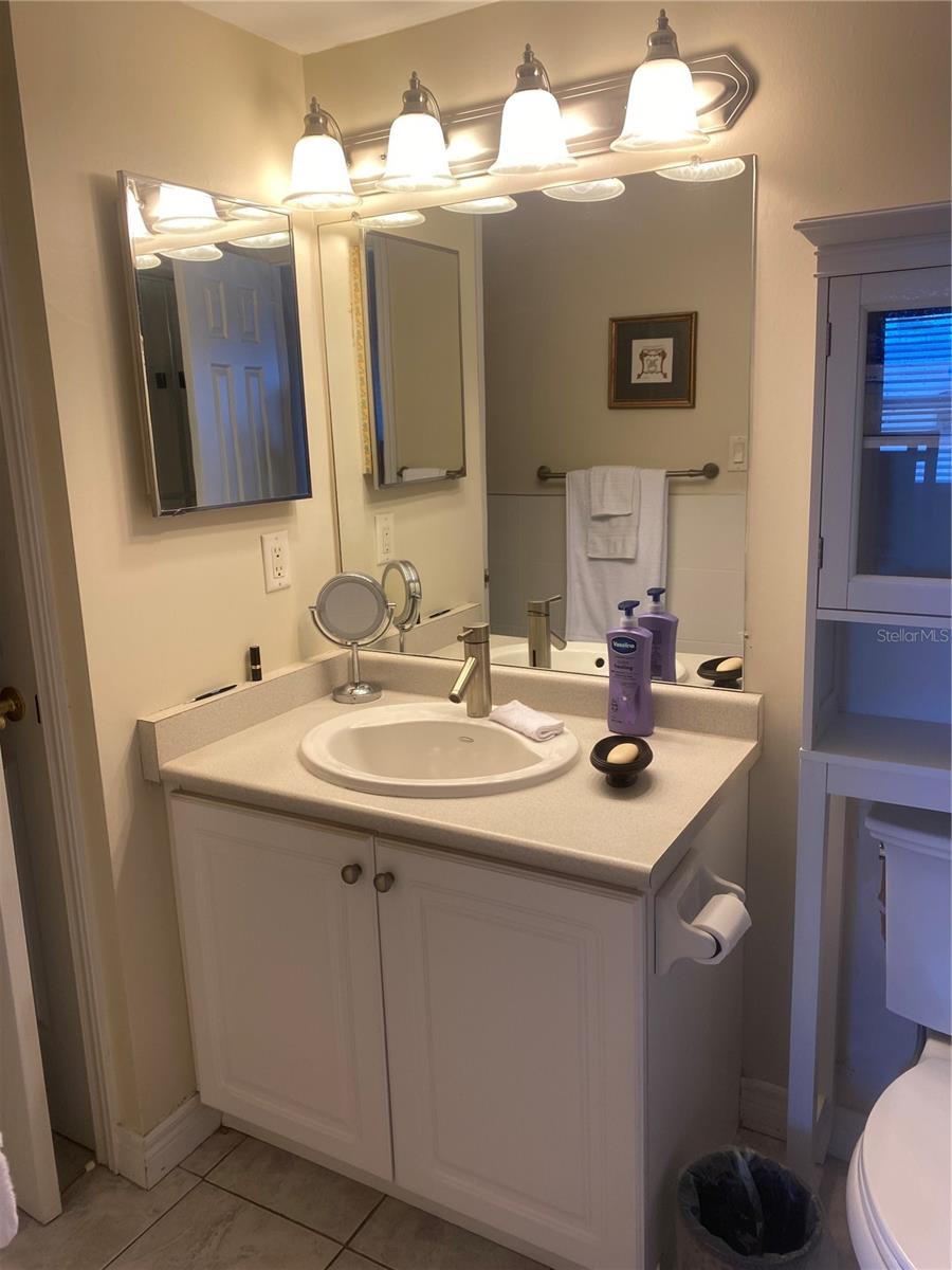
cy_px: 635
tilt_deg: -9.0
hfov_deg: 53.1
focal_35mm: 26
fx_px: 953
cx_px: 476
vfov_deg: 67.3
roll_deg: +2.6
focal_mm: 4.25
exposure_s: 1/120
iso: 64
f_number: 1.8
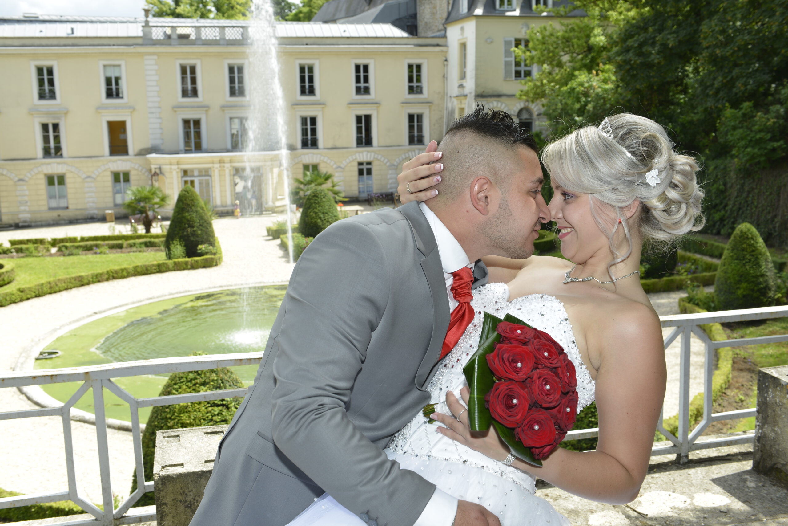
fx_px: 832
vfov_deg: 35.1
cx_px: 394
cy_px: 263
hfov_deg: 50.7
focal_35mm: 38
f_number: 9
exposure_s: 1/80
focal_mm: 38
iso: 100
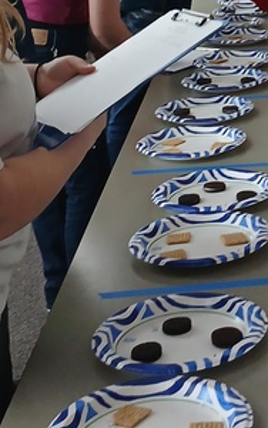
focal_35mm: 94
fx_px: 1096
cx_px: 329
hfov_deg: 13.5
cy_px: -27
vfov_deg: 21.1
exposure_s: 1/60
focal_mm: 3.98
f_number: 1.8
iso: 200
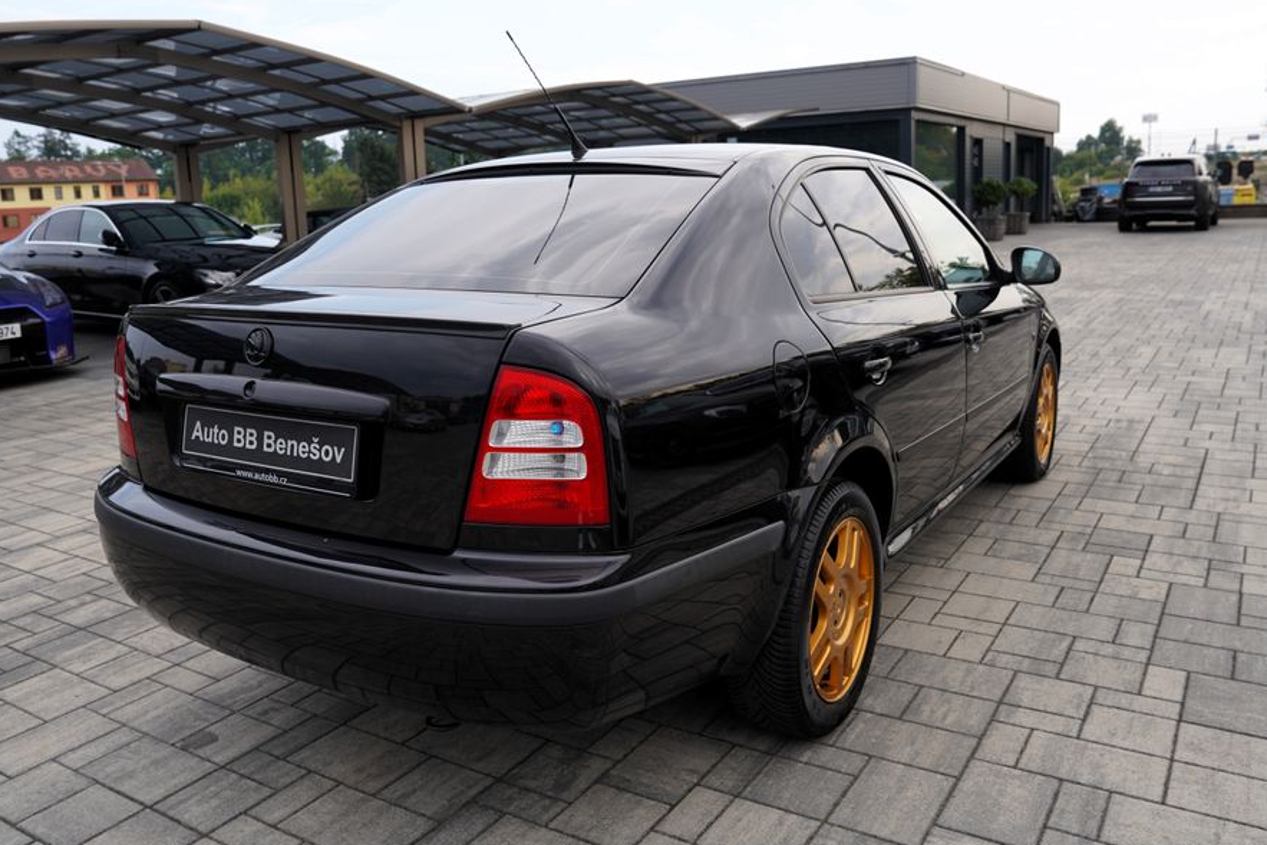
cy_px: 404
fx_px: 1021
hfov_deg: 63.6
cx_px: 590
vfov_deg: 45.0
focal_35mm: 29
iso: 100
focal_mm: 25
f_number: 5.6
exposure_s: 1/125
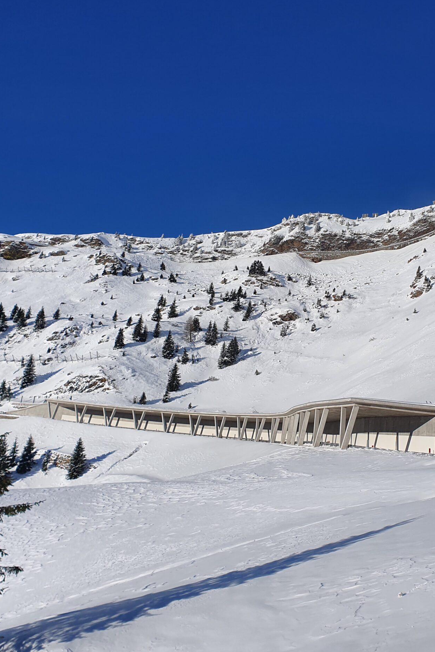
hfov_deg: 35.4
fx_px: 671
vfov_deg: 51.9
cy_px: 322
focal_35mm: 37
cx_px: 303
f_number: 2.4
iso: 50
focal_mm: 4.32
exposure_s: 1/4016
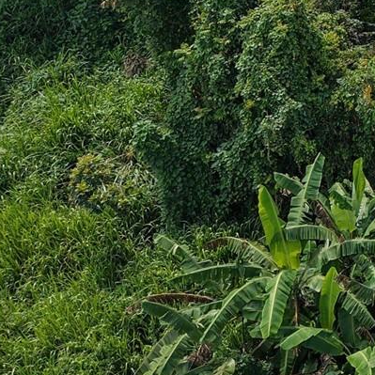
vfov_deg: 19.4
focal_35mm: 85
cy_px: -62
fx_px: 1042
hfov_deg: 16.2
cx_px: 728
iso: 310
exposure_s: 1/4000
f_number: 1.8
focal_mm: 8.67
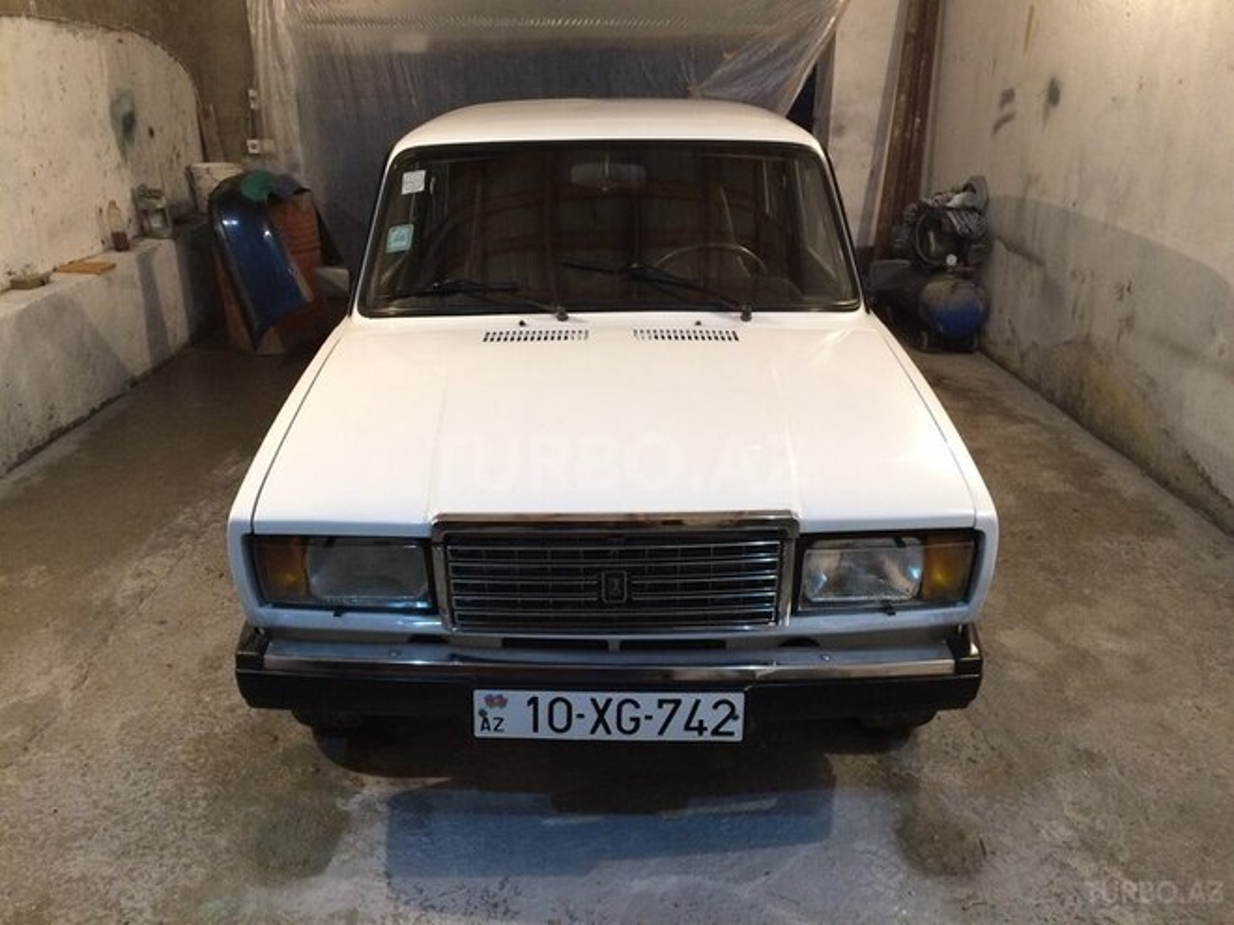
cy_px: 462
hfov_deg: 61.7
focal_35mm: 29
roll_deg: +2.0
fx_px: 1034
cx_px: 617
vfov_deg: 48.2
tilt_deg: -21.3
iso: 200
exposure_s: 1/33
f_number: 2.2
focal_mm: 4.15
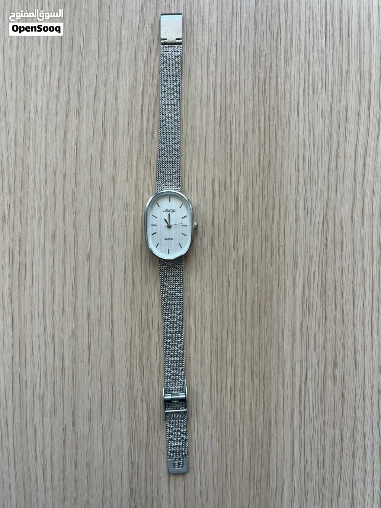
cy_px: 254
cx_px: 190
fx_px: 381
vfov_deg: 67.3
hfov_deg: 53.1
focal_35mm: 26
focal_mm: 5.1
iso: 100
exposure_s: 1/122
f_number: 1.6
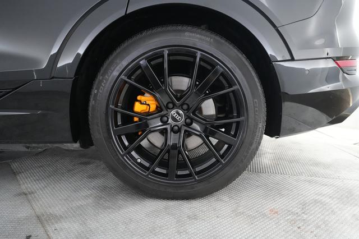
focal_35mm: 26
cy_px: 120
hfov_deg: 69.4
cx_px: 180
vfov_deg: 49.5
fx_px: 259
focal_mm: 26
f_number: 2.8
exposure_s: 1/160
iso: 8000
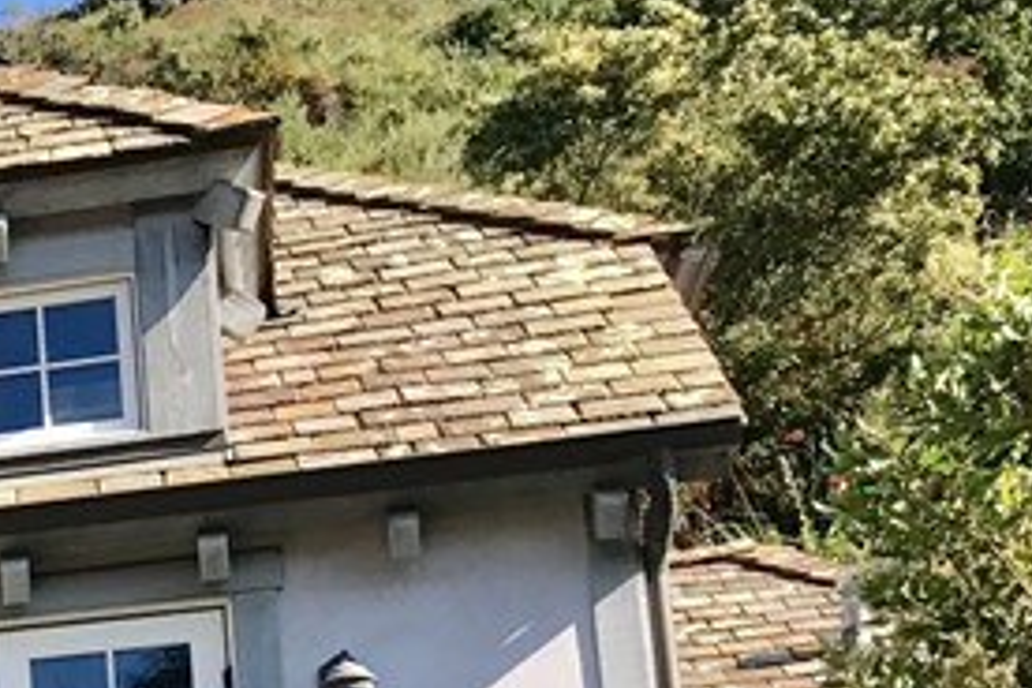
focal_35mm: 108
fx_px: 3096
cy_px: 1174
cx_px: -793
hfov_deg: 16.2
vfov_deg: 11.8
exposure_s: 1/1018
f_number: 1.8
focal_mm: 3.99
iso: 20
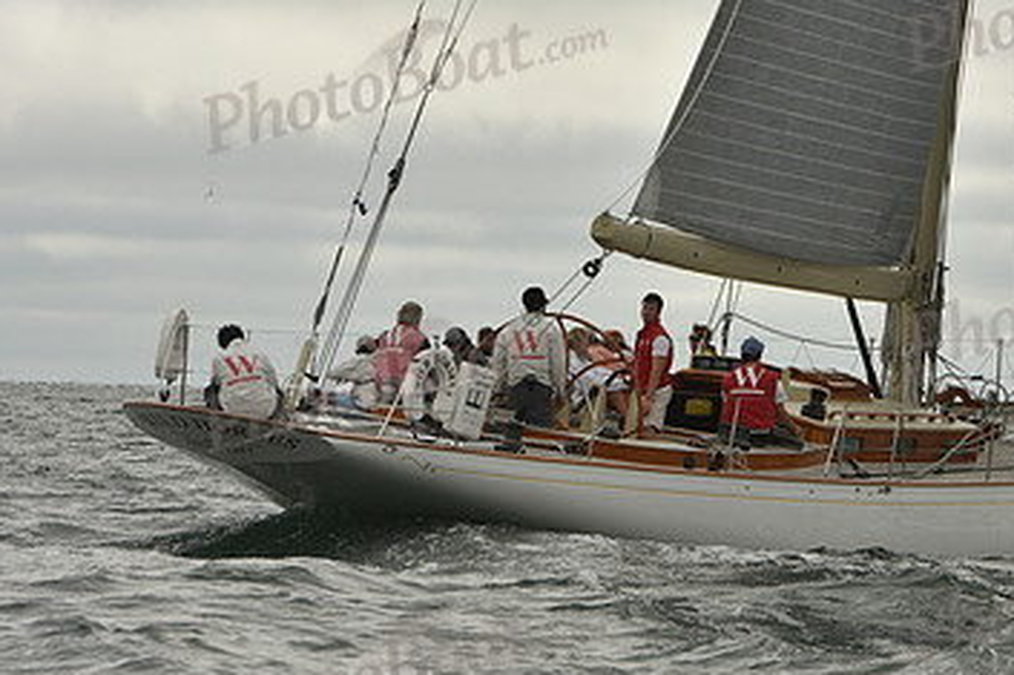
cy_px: 188
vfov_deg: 4.2
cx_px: 758
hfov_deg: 6.3
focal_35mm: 329
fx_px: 9262
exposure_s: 1/800
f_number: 11
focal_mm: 200
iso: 320
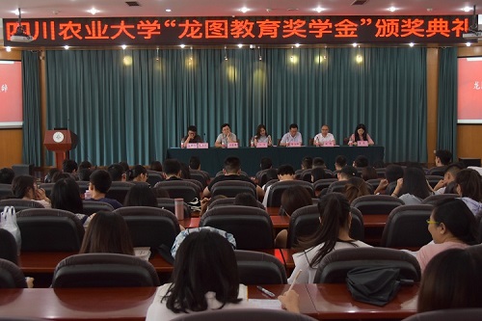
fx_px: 562
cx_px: 241
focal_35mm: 42
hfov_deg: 46.4
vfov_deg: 31.9
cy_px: 160
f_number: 5
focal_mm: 28
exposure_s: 1/160
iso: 1250
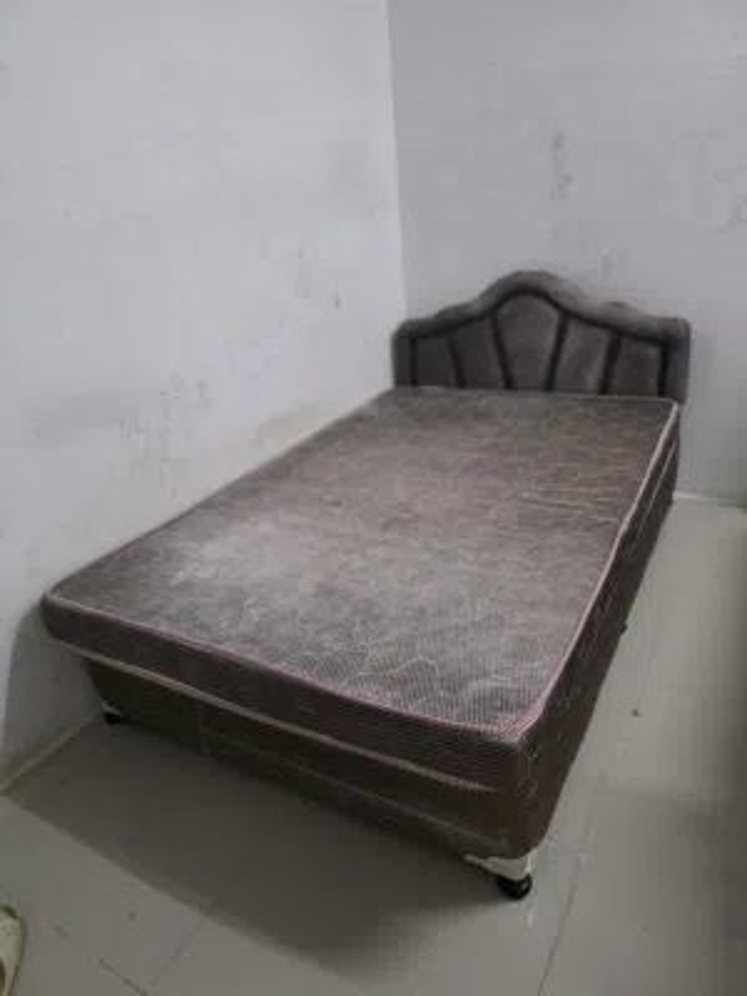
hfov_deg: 58.9
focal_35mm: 23
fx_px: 662
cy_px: 498
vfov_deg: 73.9
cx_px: 374
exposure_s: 1/100
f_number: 1.7
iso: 1600
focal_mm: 6.3
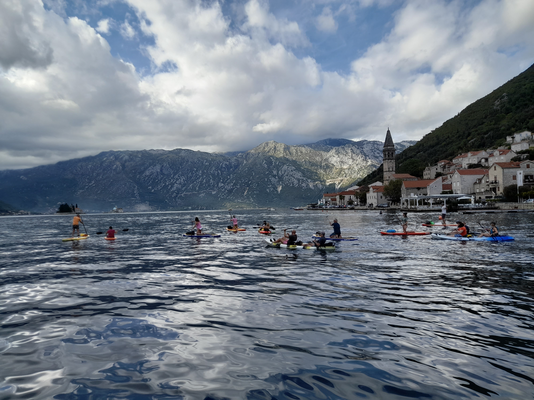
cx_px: 267
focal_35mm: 25
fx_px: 386
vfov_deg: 54.9
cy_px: 200
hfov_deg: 69.4
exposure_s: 1/534
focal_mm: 4.6
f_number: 2
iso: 20
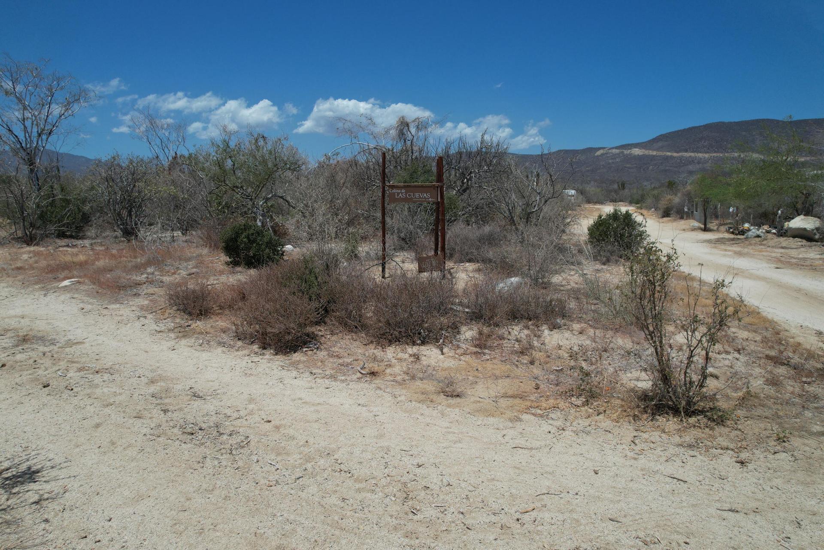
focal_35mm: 22
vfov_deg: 57.2
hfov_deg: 78.6
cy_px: 275
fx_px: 504
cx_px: 412
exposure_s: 1/4000
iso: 110
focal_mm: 8.38
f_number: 2.8
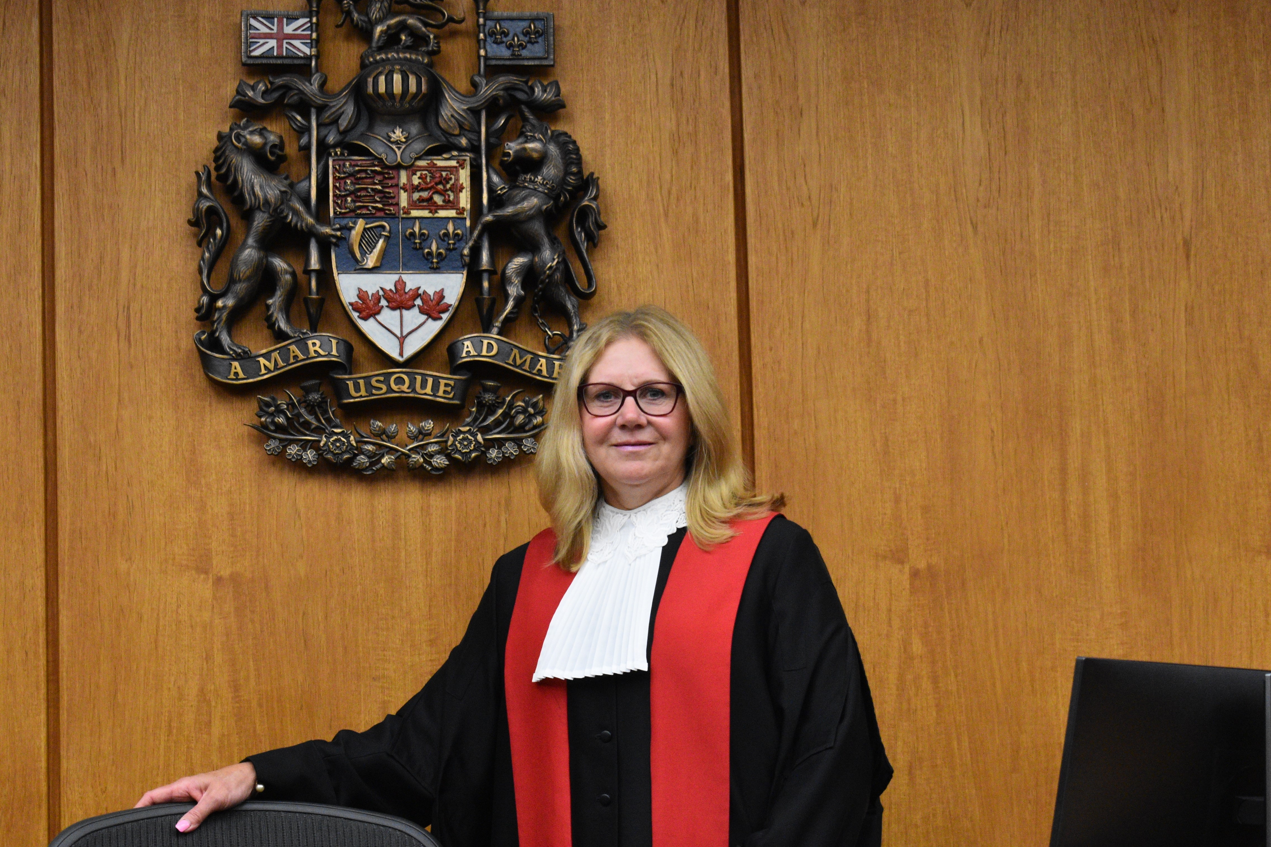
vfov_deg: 19.7
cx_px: 636
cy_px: 424
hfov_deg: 29.2
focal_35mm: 69
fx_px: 2436
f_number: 5.3
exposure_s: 1/60
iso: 2200
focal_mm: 46
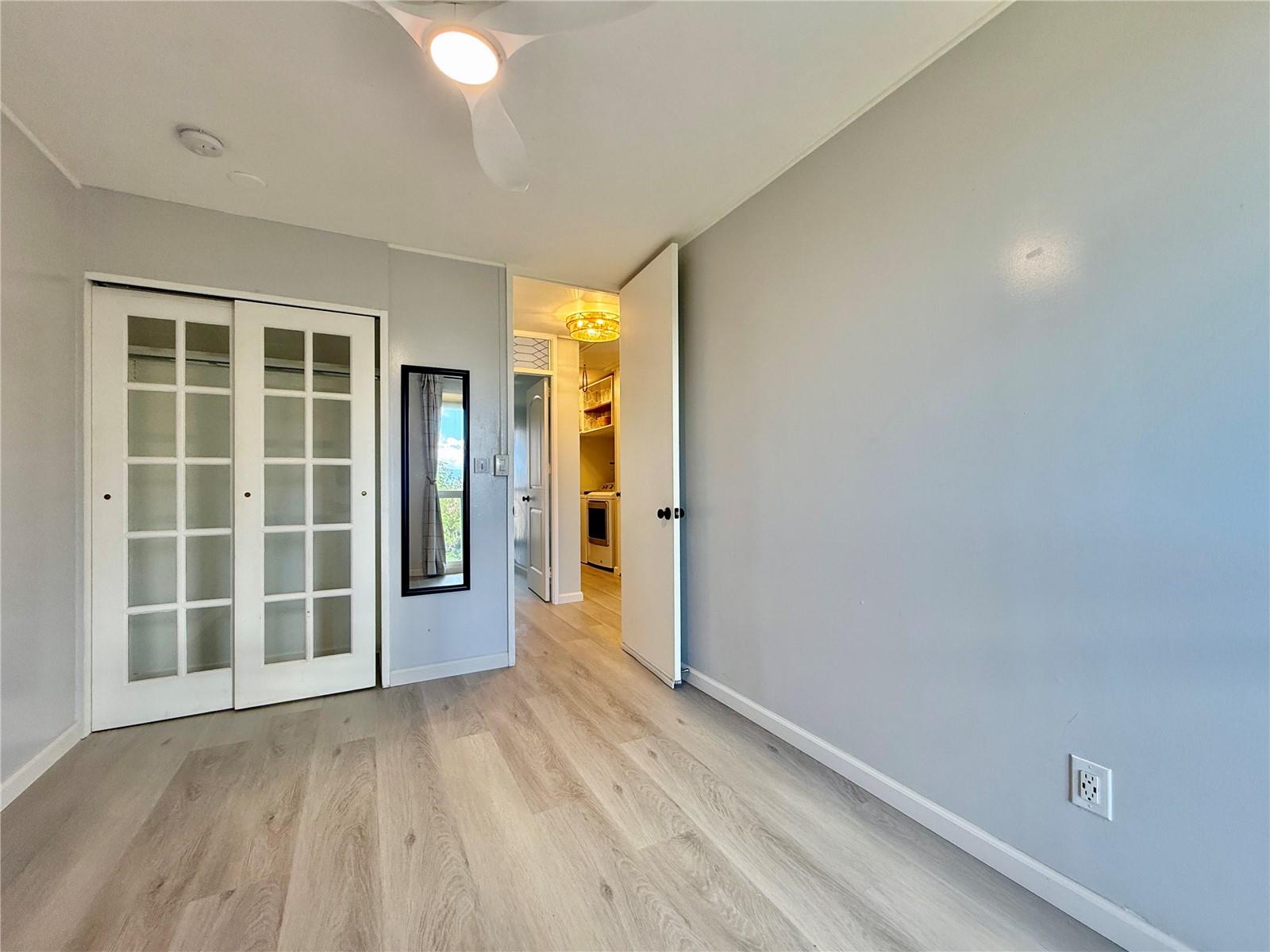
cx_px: 635
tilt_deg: +0.0
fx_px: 514
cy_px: 476
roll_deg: +0.6
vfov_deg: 85.7
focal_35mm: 14
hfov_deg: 102.1
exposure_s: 1/120
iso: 125
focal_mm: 2.22
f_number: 2.2
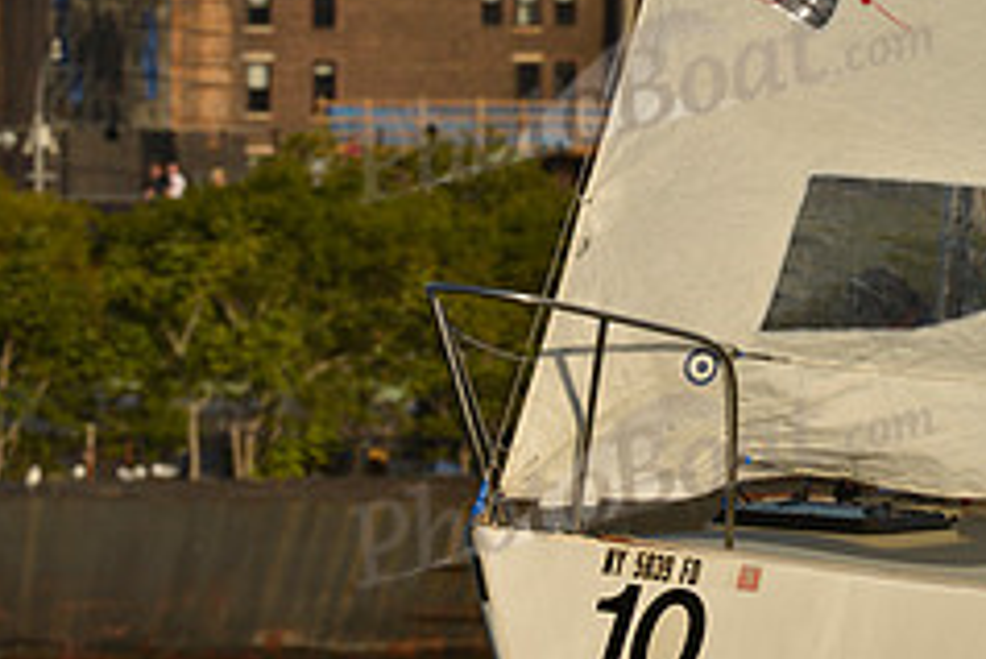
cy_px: 636
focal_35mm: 803
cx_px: 1152
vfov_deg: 1.7
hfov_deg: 2.6
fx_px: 22006
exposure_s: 1/1250
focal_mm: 330
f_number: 9
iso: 200
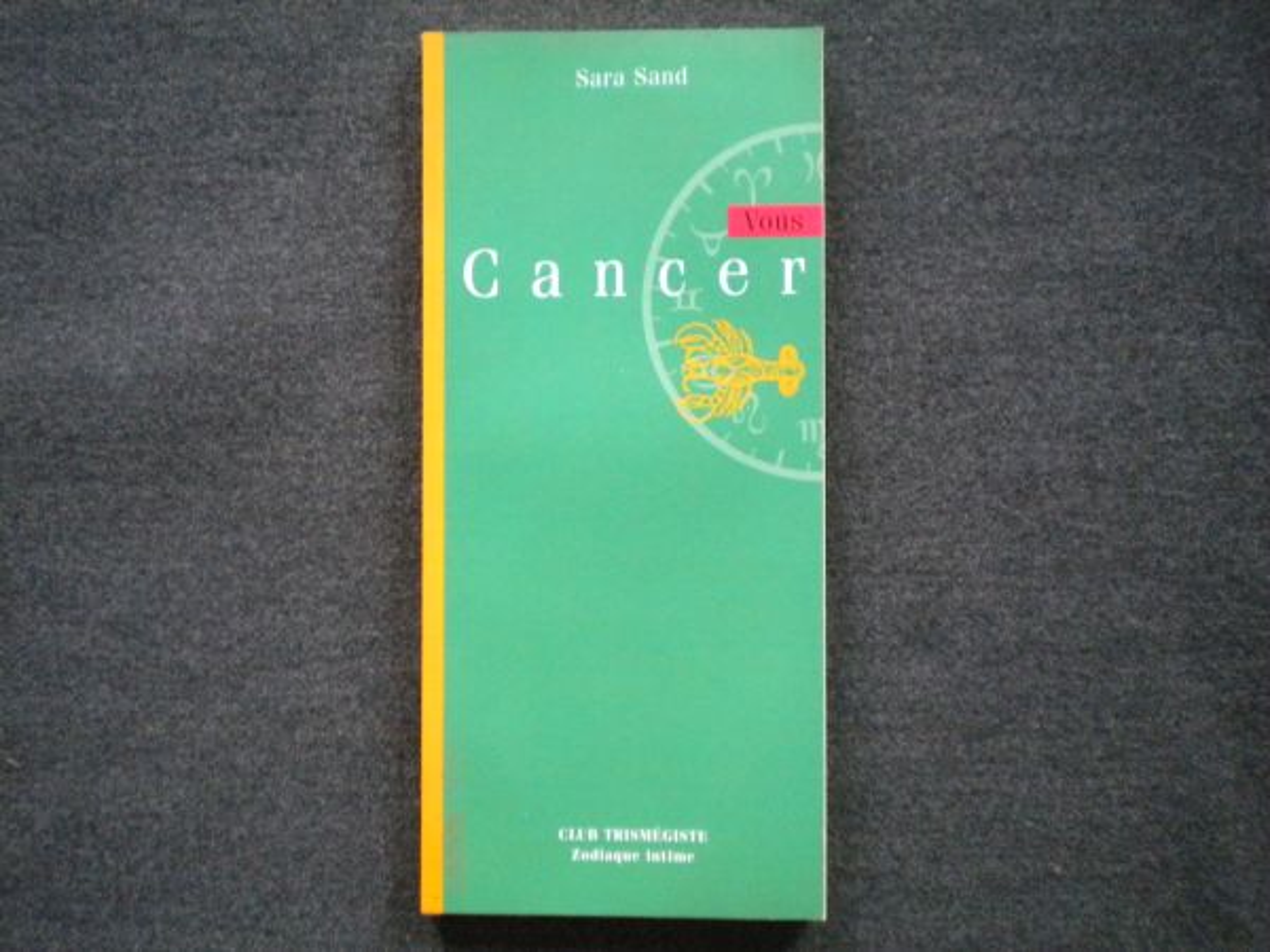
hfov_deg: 45.8
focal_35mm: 41
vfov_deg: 35.1
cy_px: 476
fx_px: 1504
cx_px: 635
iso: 800
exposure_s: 1/33
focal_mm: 7.4
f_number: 3.5
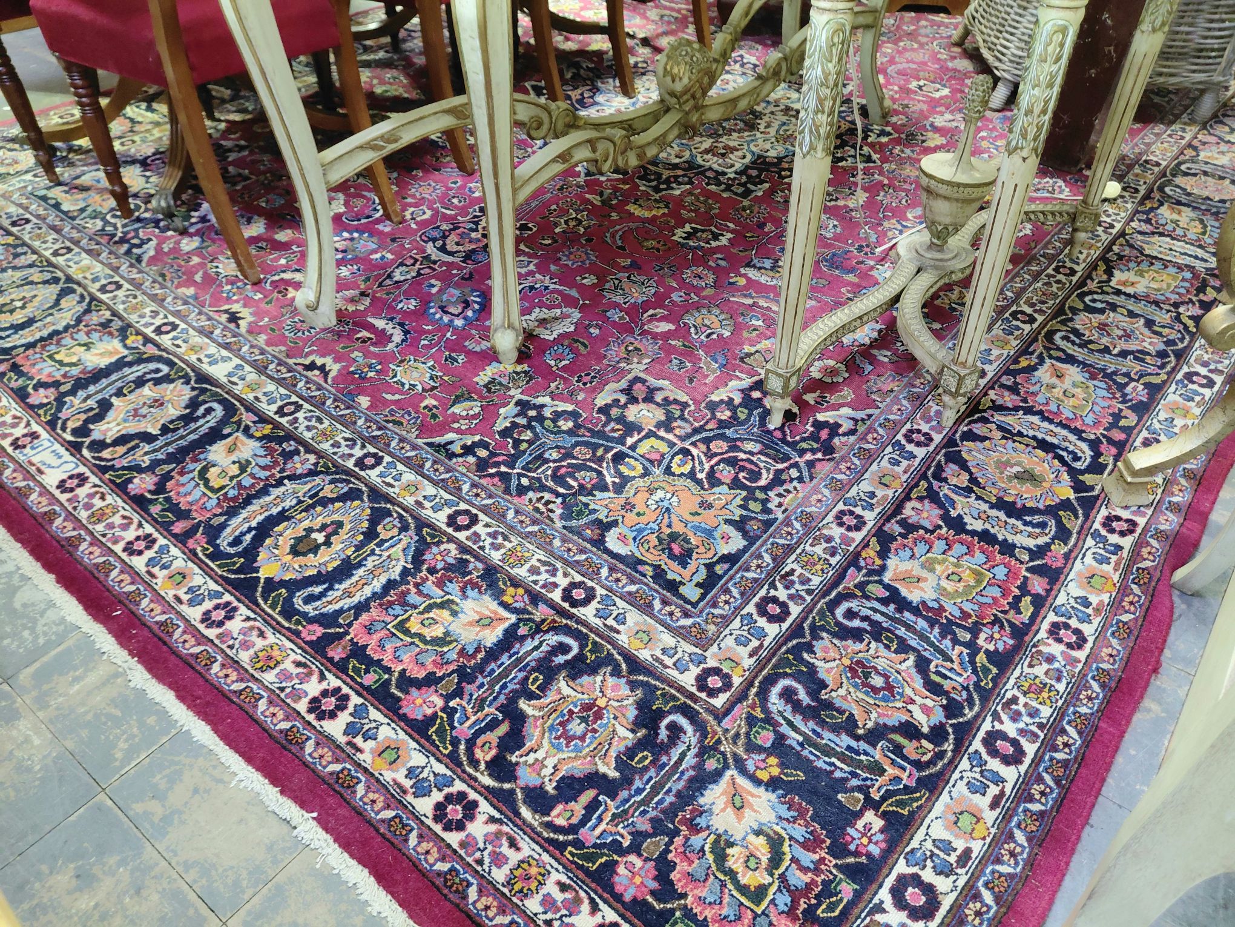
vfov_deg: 54.9
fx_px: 892
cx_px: 618
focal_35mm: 25
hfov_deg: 69.4
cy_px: 464
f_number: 1.8
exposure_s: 1/25.1
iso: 400
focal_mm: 4.69
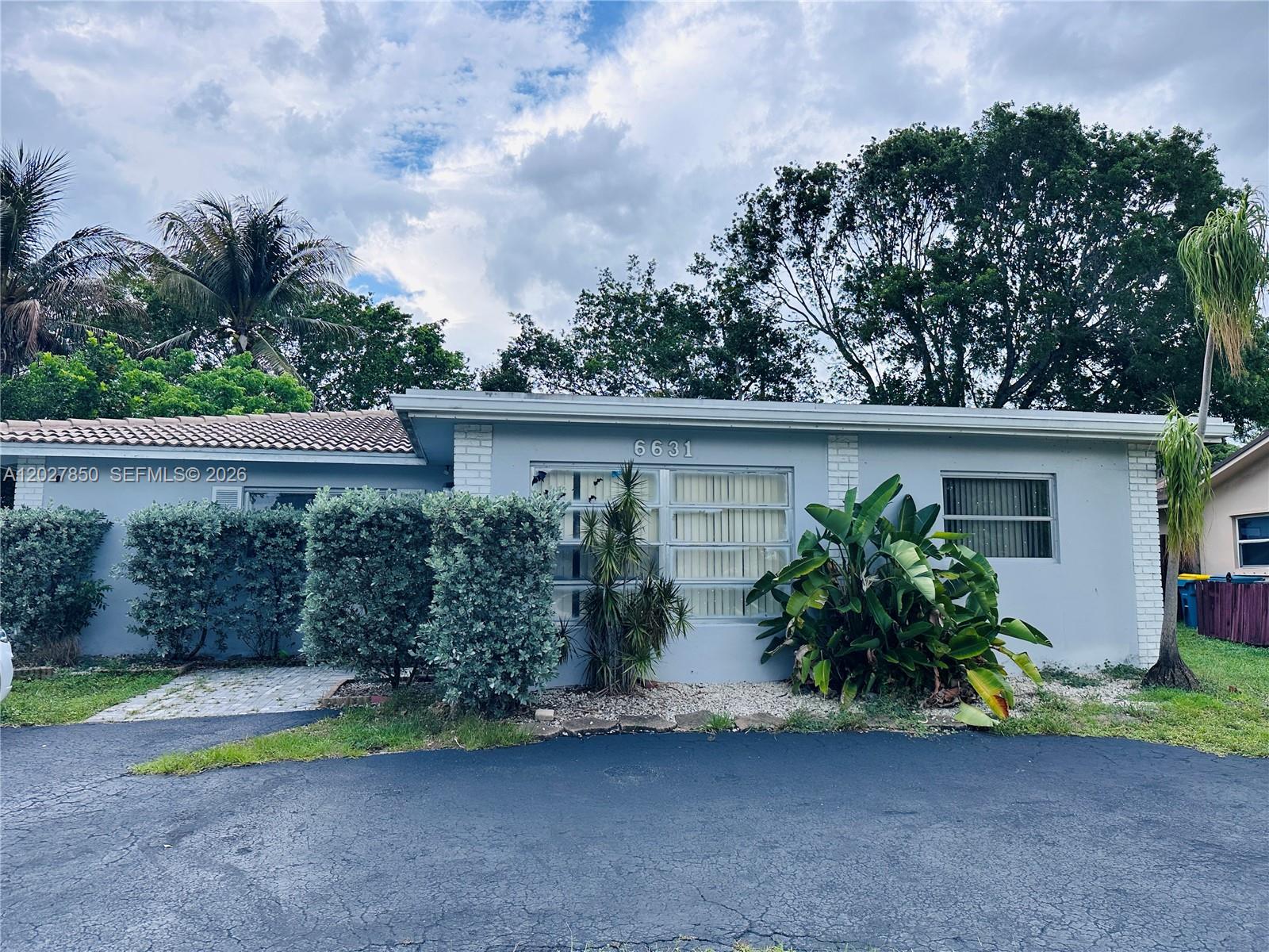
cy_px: 476
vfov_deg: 56.8
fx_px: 880
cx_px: 634
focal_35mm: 24
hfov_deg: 71.6
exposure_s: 1/1119
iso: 80
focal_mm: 6.86
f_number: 1.78
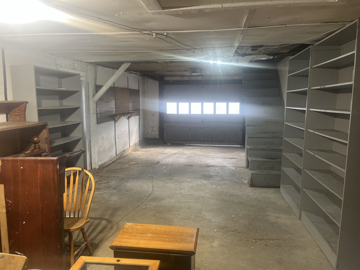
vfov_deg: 53.1
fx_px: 270
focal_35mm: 26
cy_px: 135
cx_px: 180
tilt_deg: -7.3
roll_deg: -1.5
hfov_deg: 67.3
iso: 100
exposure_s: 1/60
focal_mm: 5.1
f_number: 1.6
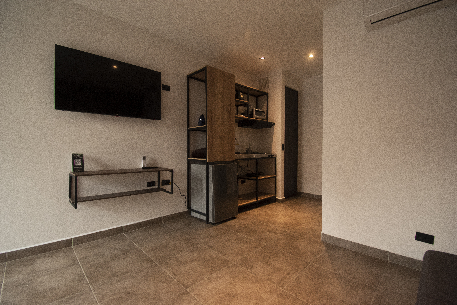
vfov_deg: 77.3
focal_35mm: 15
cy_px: 152
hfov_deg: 100.4
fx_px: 190
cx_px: 228
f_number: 6.3
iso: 1250
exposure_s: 1/60
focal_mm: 10
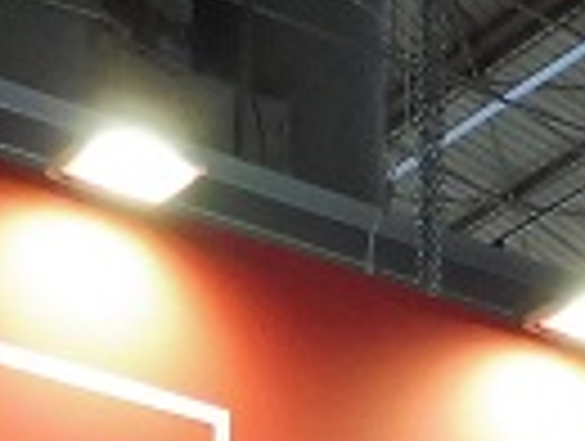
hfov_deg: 11.9
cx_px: 184
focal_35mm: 166
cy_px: 1253
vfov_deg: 7.9
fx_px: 2811
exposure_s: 1/60
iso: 320
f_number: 3.3
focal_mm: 4.3
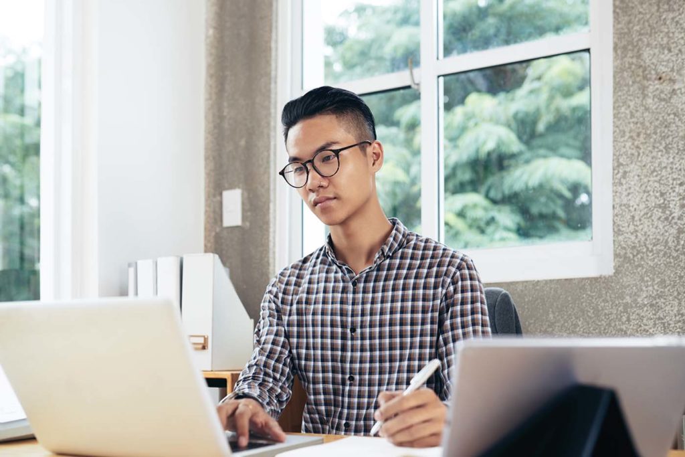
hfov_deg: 54.4
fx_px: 666
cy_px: 228
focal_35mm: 35
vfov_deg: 37.9
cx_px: 342
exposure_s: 1/160
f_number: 2.8
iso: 64
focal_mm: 35
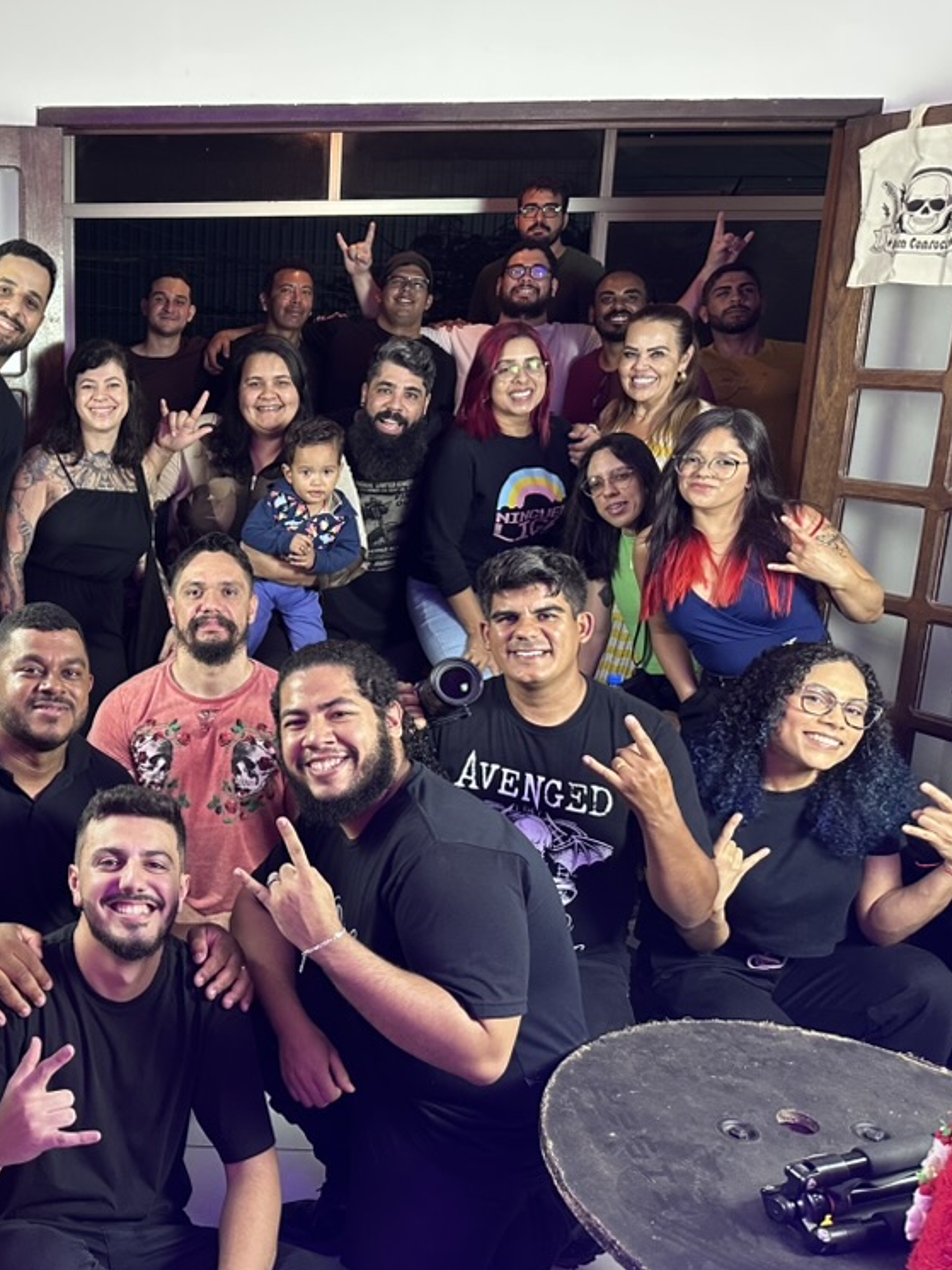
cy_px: 639
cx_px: 100
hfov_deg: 39.9
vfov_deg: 55.3
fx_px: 1210
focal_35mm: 33
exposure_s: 1/60
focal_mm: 6.86
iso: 320
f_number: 1.78
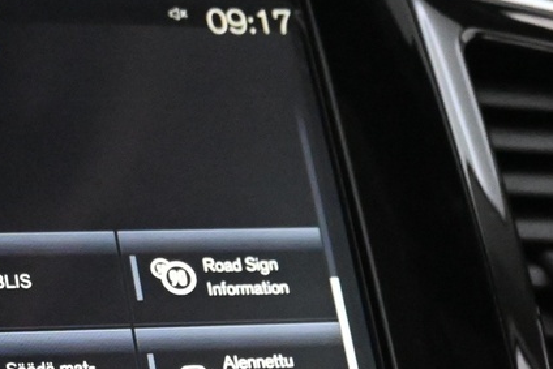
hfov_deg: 15.7
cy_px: 460
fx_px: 1980
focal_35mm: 129
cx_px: 40
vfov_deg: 10.4
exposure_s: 1/50
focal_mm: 22.5
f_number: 4
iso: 6400
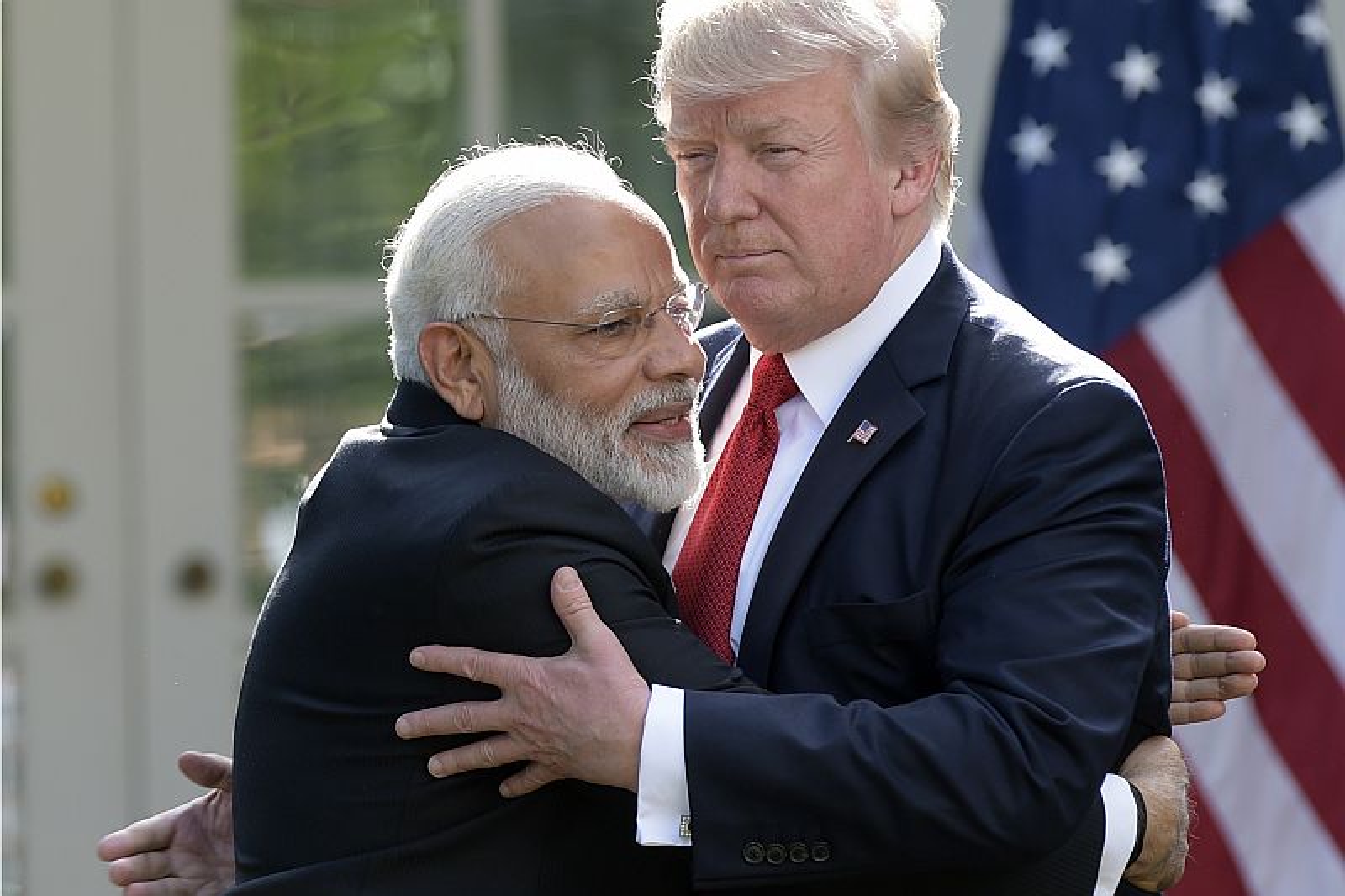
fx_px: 11205
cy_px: 448
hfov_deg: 6.9
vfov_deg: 4.6
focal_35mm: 300
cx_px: 672
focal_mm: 300
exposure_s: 1/640
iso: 500
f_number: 6.3
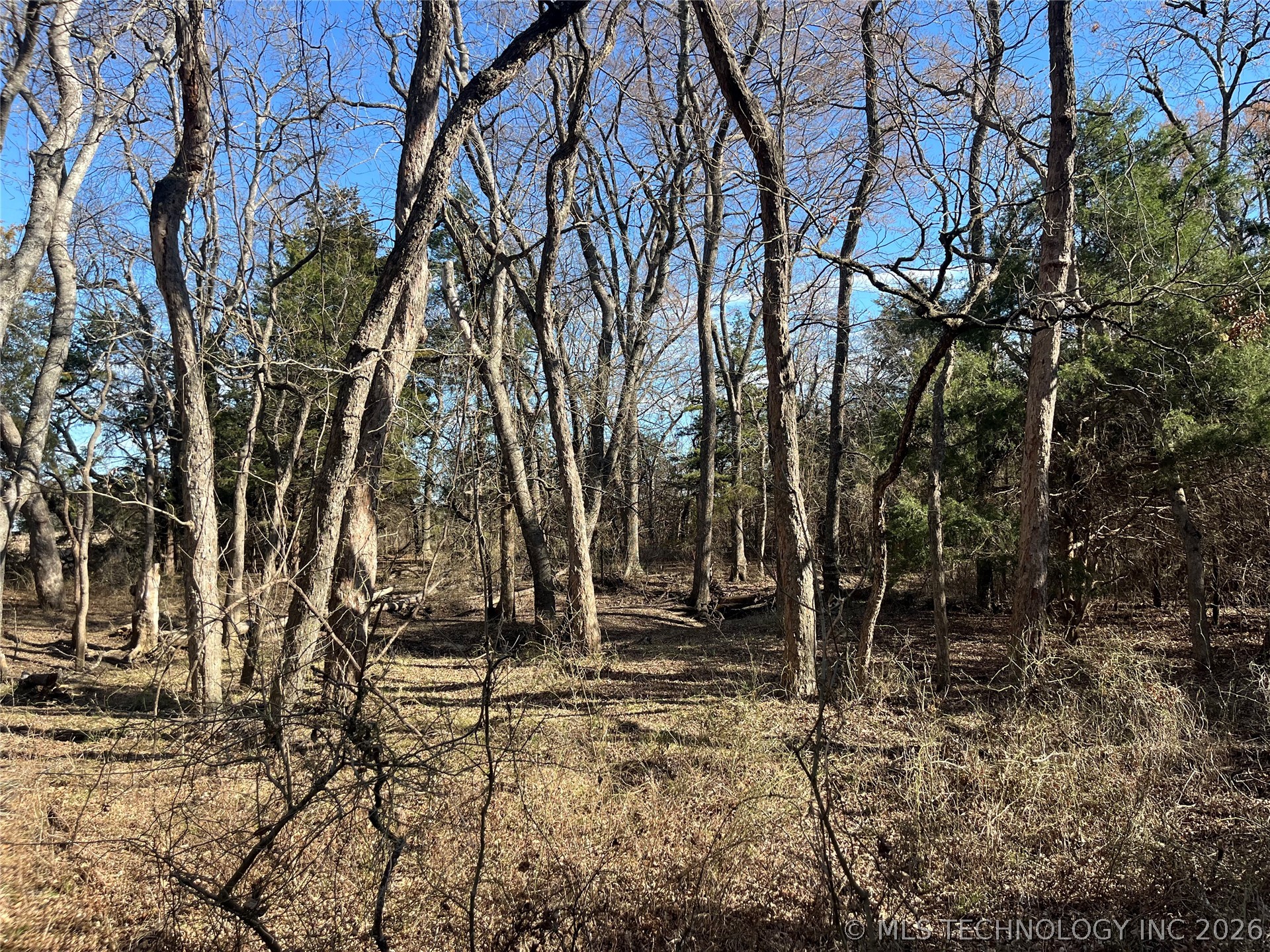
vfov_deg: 53.1
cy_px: 476
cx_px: 635
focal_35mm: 26
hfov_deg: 67.3
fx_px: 954
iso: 50
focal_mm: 5.1
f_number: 1.6
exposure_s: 1/1028
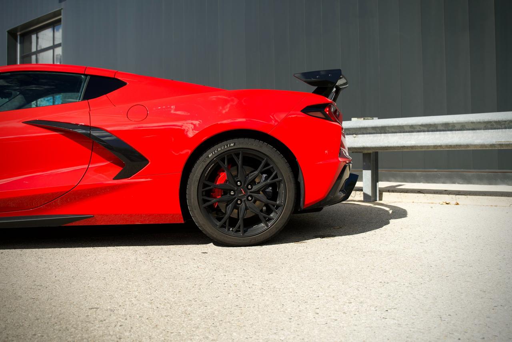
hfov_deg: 49.4
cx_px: 256
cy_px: 171
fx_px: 557
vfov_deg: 34.1
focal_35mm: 39
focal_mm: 26.1
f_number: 2.8
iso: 250
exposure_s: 1/50
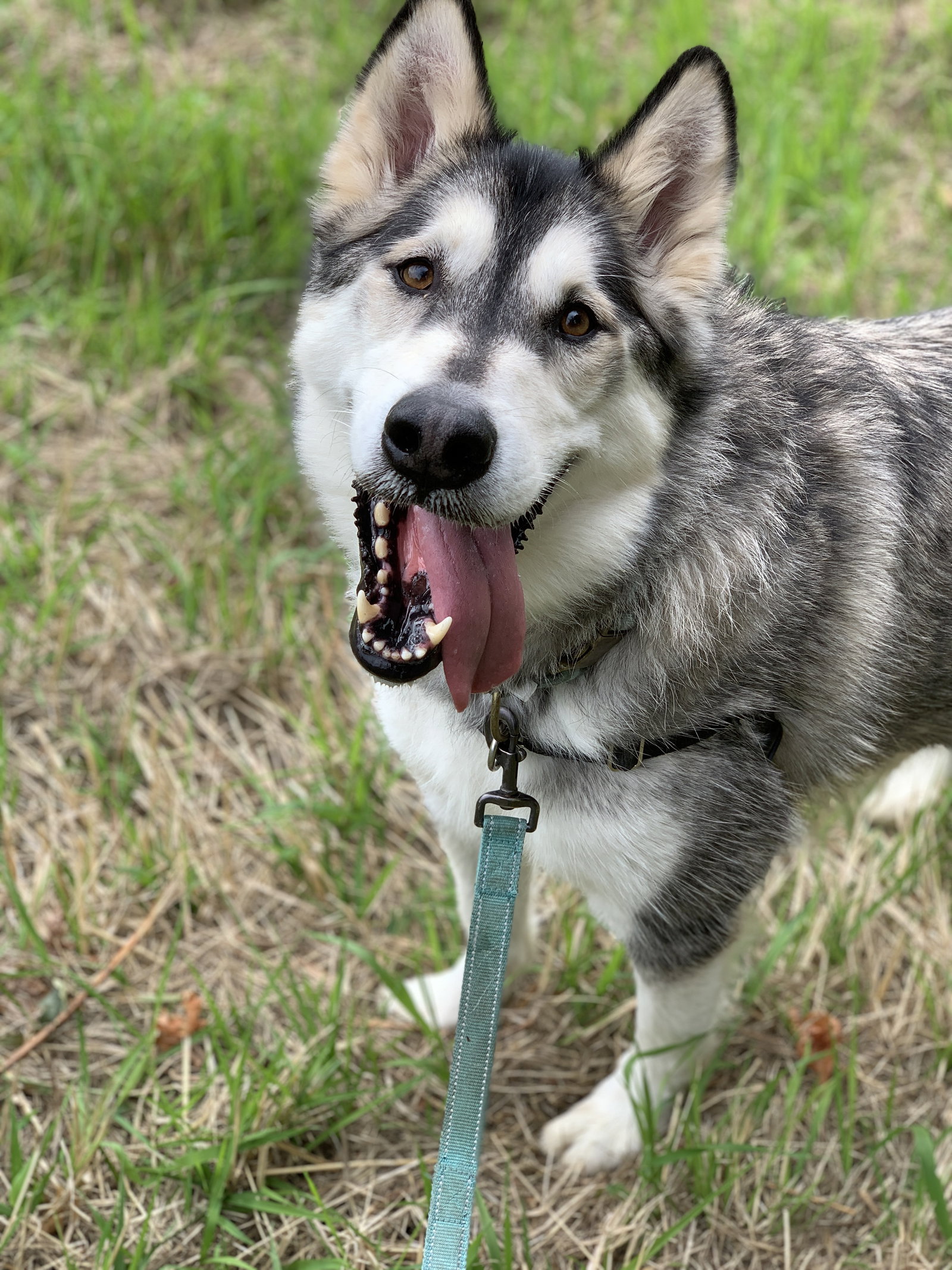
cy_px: 635
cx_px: 476
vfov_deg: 36.8
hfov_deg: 28.0
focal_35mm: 52
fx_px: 1907
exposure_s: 1/209
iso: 16
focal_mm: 6
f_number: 2.4
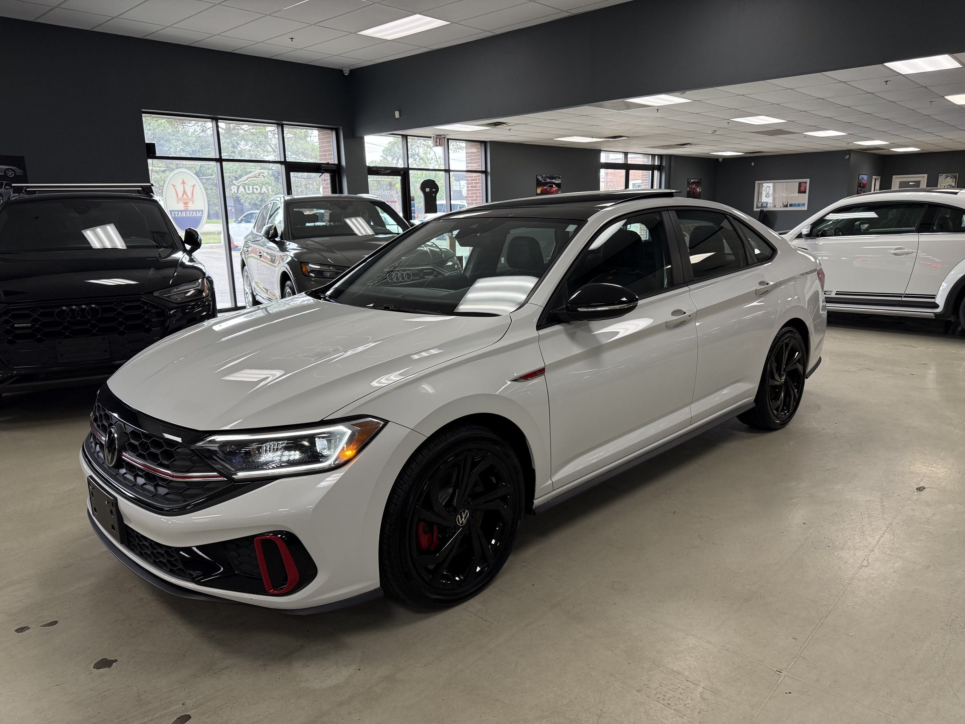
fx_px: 669
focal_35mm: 24
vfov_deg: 56.8
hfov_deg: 71.6
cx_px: 482
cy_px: 362
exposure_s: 1/125
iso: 160
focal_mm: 6.76
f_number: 1.78
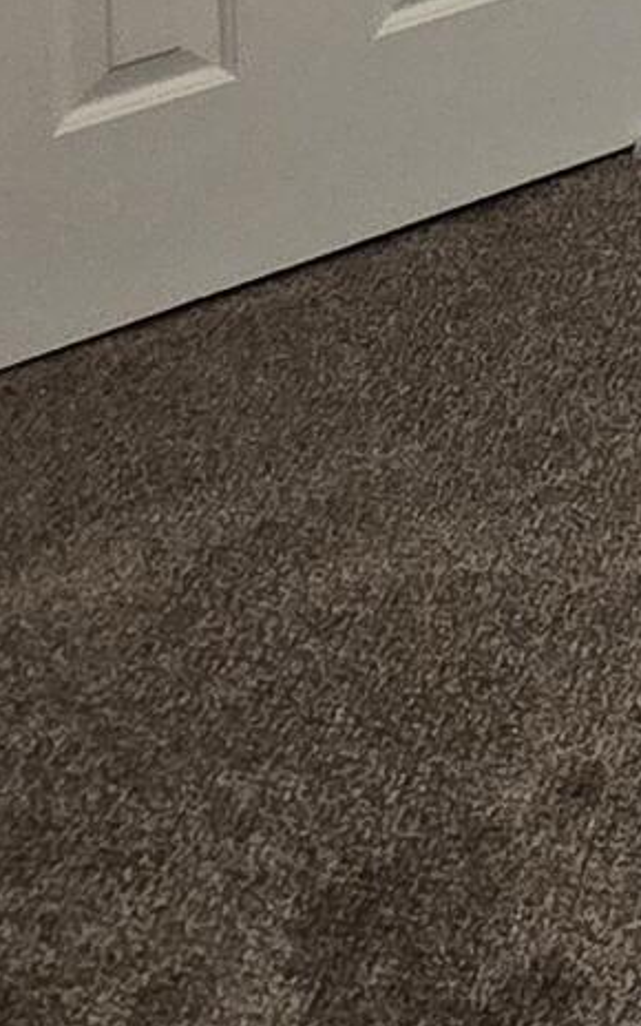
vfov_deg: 16.2
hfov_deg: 10.0
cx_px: 2036
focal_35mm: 89
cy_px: -1183
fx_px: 2488
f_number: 2.2
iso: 160
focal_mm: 2.2
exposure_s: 1/60
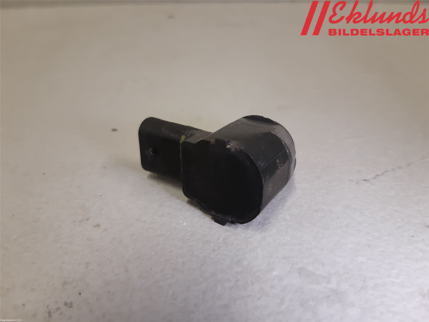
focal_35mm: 26
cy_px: 161
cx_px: 214
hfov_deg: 67.3
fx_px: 322
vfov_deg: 53.1
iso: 125
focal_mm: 3.93
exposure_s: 1/50
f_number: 1.7
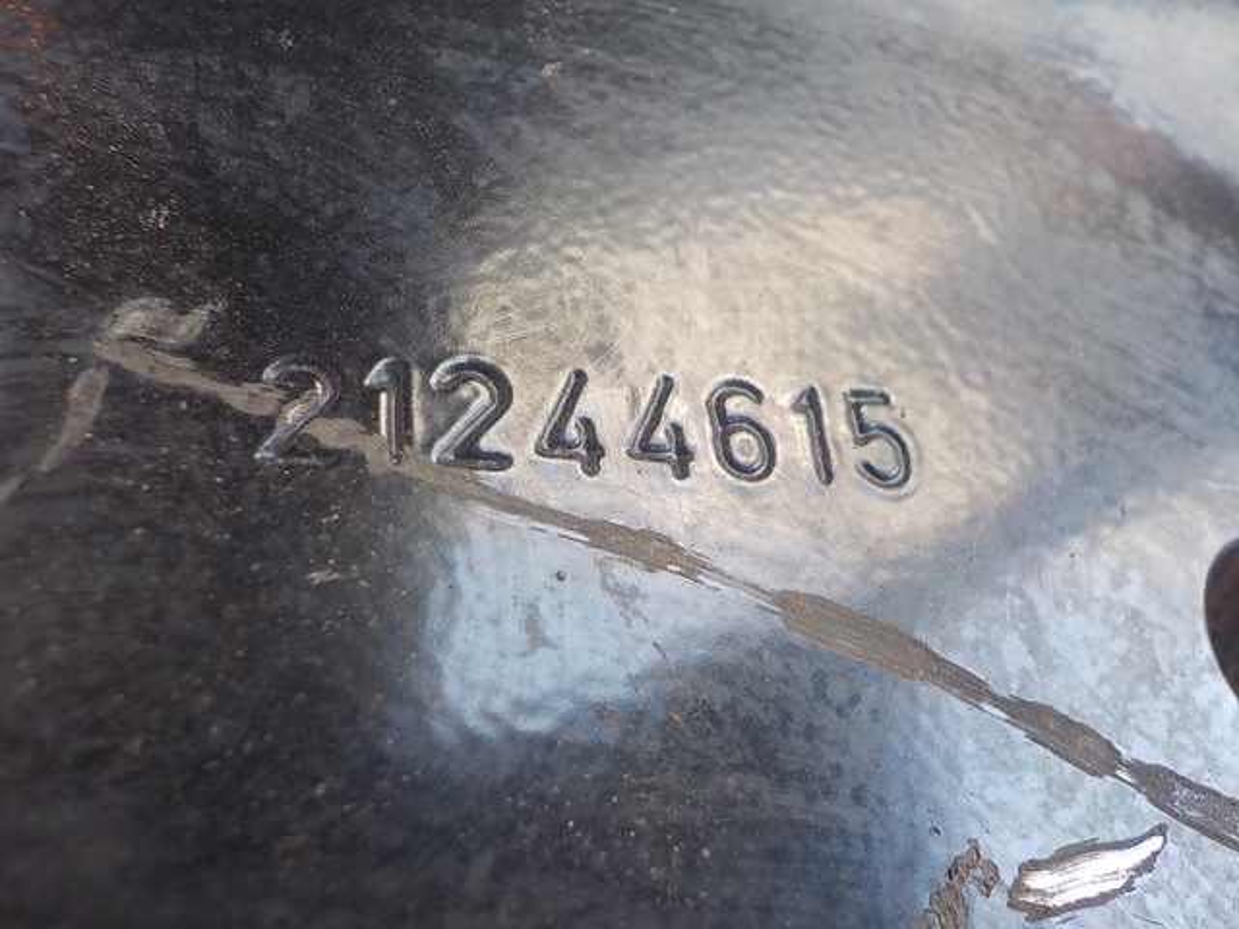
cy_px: 464
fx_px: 1074
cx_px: 620
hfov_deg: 60.0
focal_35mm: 30
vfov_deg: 46.8
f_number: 3.3
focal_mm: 4.1
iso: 140
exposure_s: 1/30
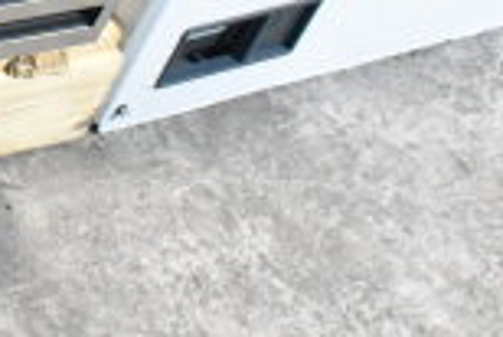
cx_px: -461
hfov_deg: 13.2
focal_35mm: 137
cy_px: -224
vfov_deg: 9.6
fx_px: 1916
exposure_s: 1/160
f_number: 6.3
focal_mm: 23
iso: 6400
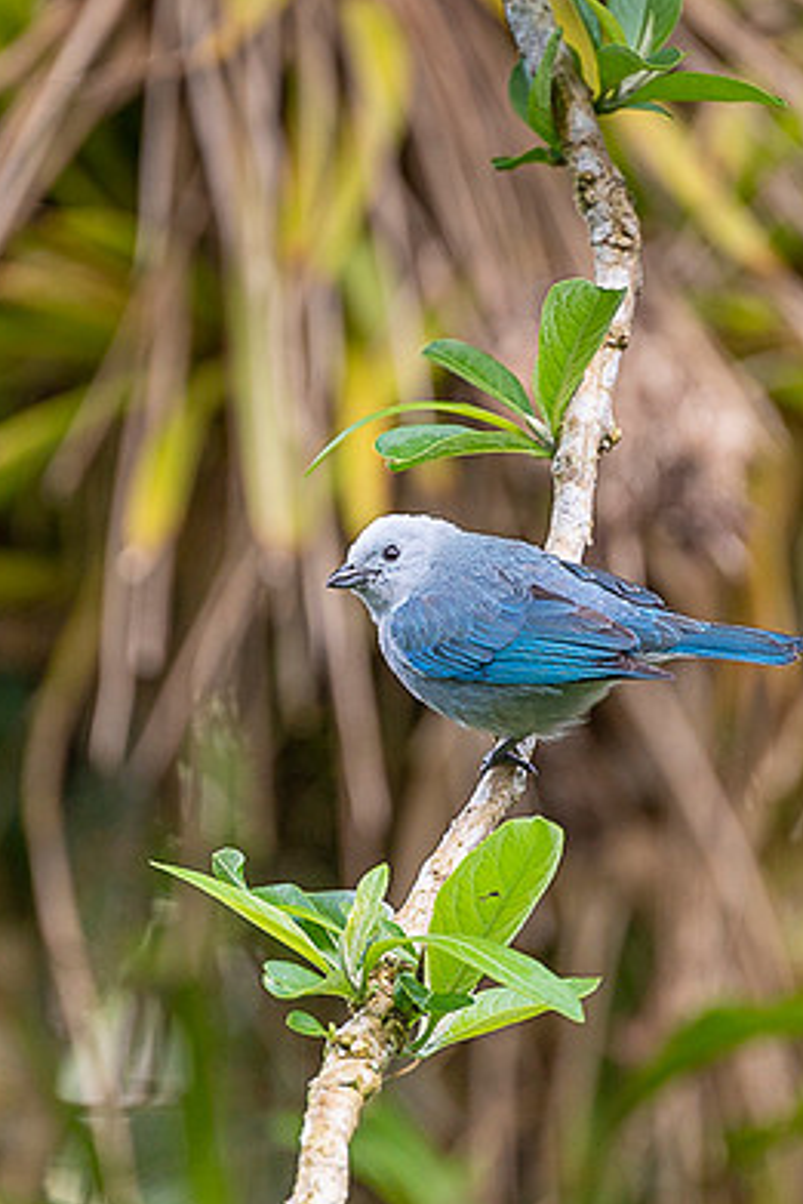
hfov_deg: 2.0
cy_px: 554
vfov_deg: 3.0
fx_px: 23064
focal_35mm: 690
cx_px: 425
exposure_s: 1/400
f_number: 4
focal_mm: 400
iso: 800
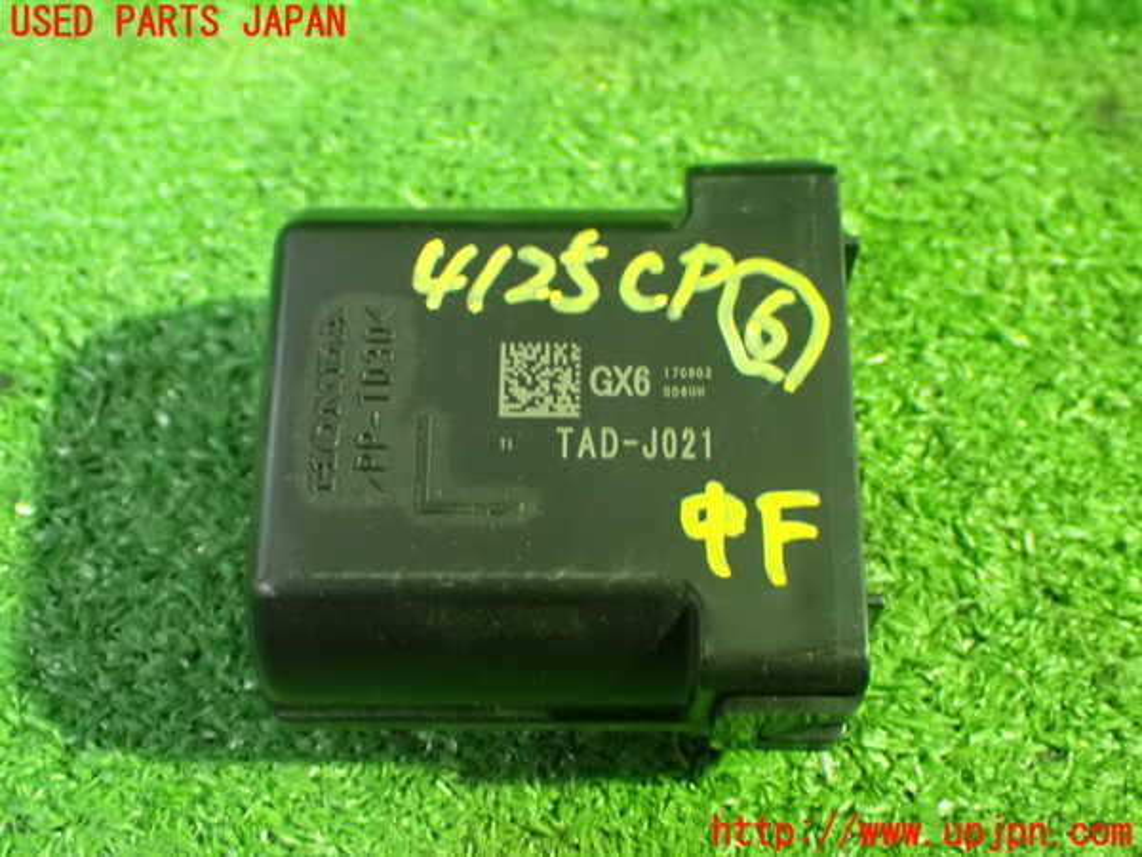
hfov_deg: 38.2
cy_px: 428
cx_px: 571
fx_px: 1650
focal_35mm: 50
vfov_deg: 29.1
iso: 1600
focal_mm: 9.01
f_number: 3.2
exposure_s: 1/15
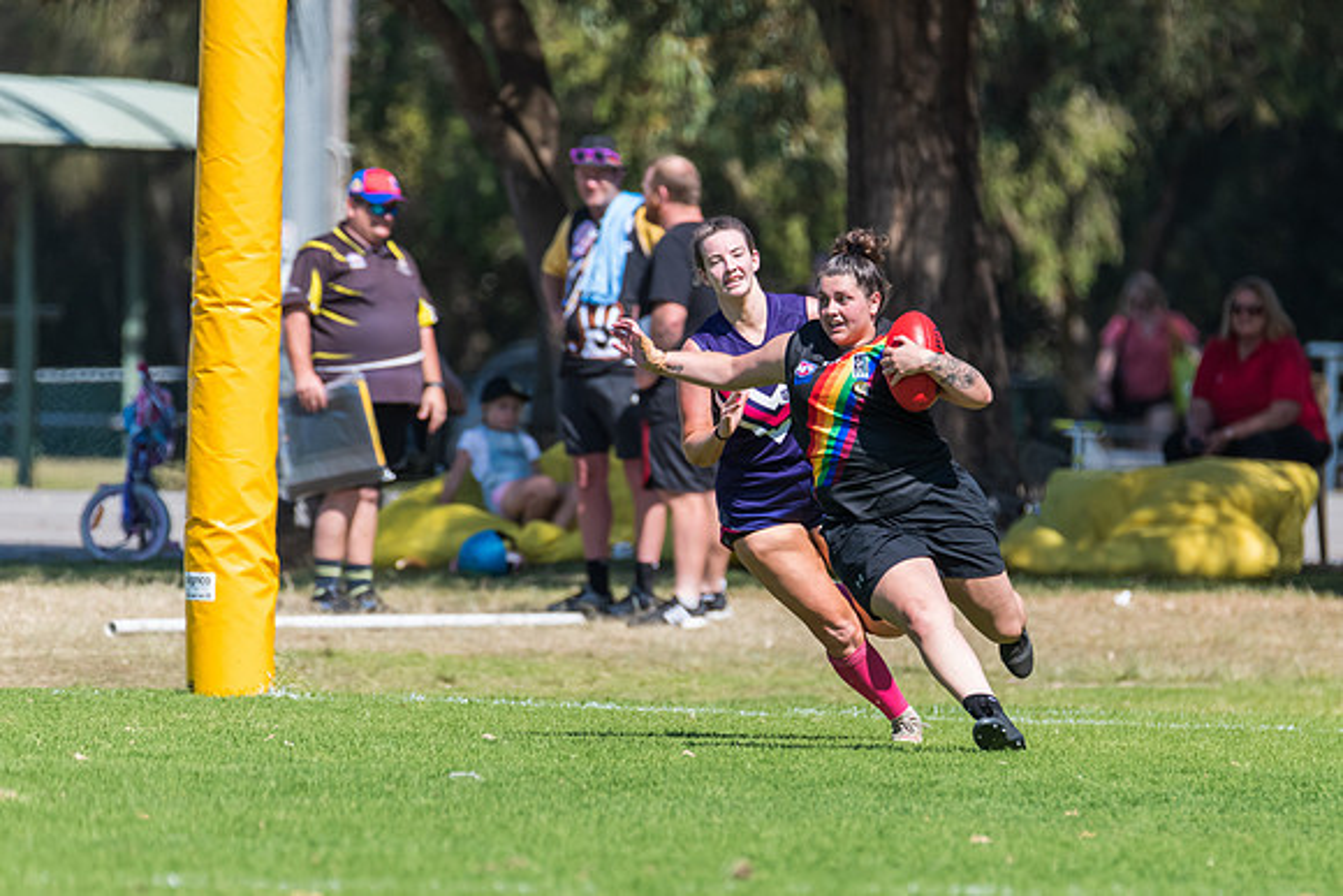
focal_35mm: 754
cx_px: 781
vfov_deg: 1.8
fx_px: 28151
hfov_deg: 2.7
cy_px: 622
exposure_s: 1/2000
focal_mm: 500
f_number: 6.3
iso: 800
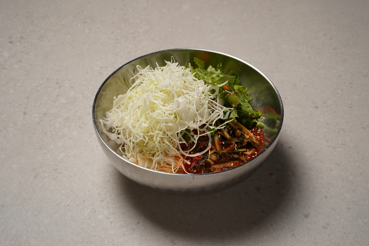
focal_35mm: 50
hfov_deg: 39.6
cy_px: 123
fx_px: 512
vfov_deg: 27.0
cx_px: 184
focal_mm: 50
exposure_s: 1/40
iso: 400
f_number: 9
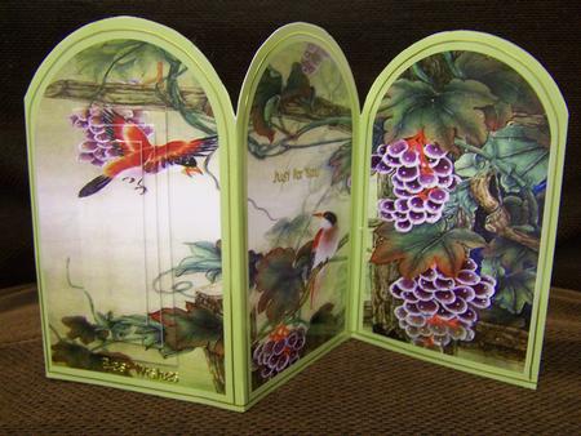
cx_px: 290
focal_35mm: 38
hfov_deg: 49.0
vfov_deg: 37.8
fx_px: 638
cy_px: 218
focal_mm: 6.3
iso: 160
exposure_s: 1/13
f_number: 2.8
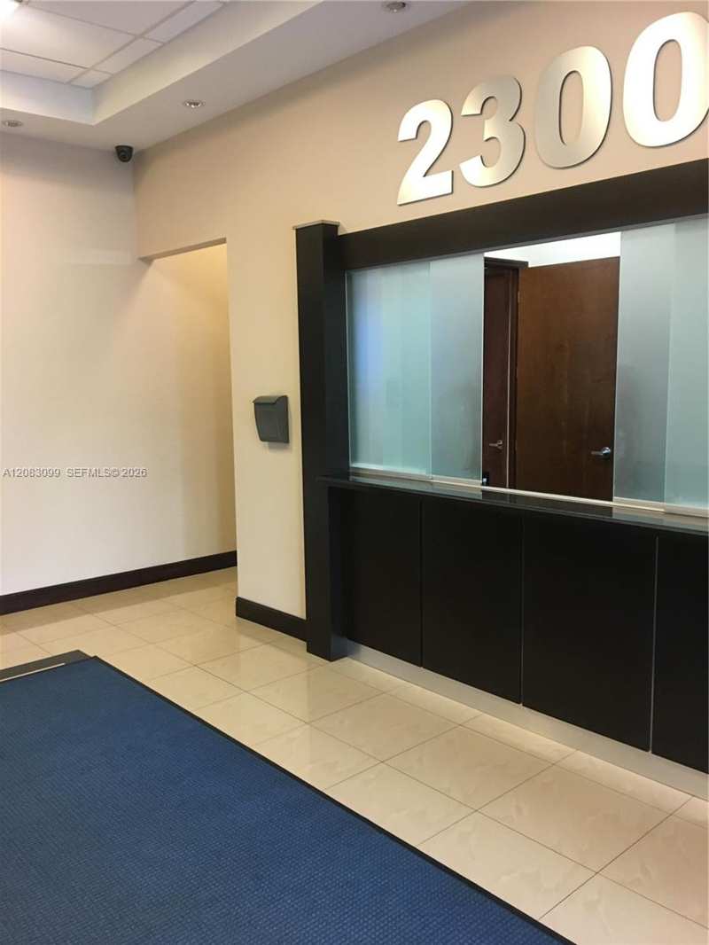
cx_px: 354
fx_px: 792
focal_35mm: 29
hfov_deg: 48.2
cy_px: 472
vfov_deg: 61.6
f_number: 2.2
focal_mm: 4.15
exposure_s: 1/30
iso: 125
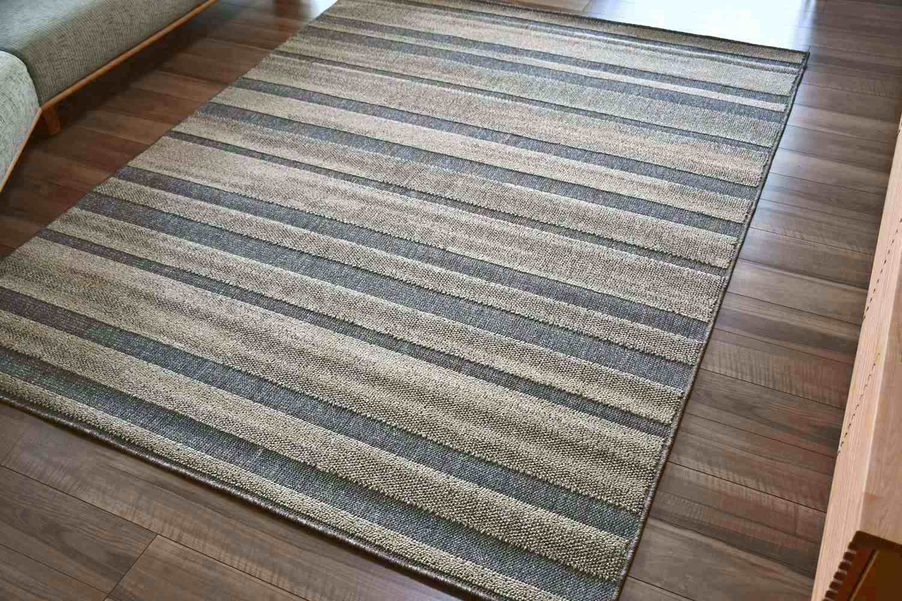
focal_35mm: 34
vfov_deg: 38.9
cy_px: 300
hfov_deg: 55.8
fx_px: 852
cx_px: 451
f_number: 3.8
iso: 800
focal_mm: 23
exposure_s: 1/250
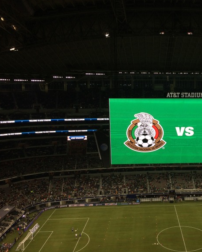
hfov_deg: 36.6
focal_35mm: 39
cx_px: 168
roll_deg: +0.4
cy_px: 124
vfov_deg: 46.8
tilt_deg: -7.2
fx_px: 291
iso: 40
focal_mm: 4.15
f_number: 2.2
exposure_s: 1/120
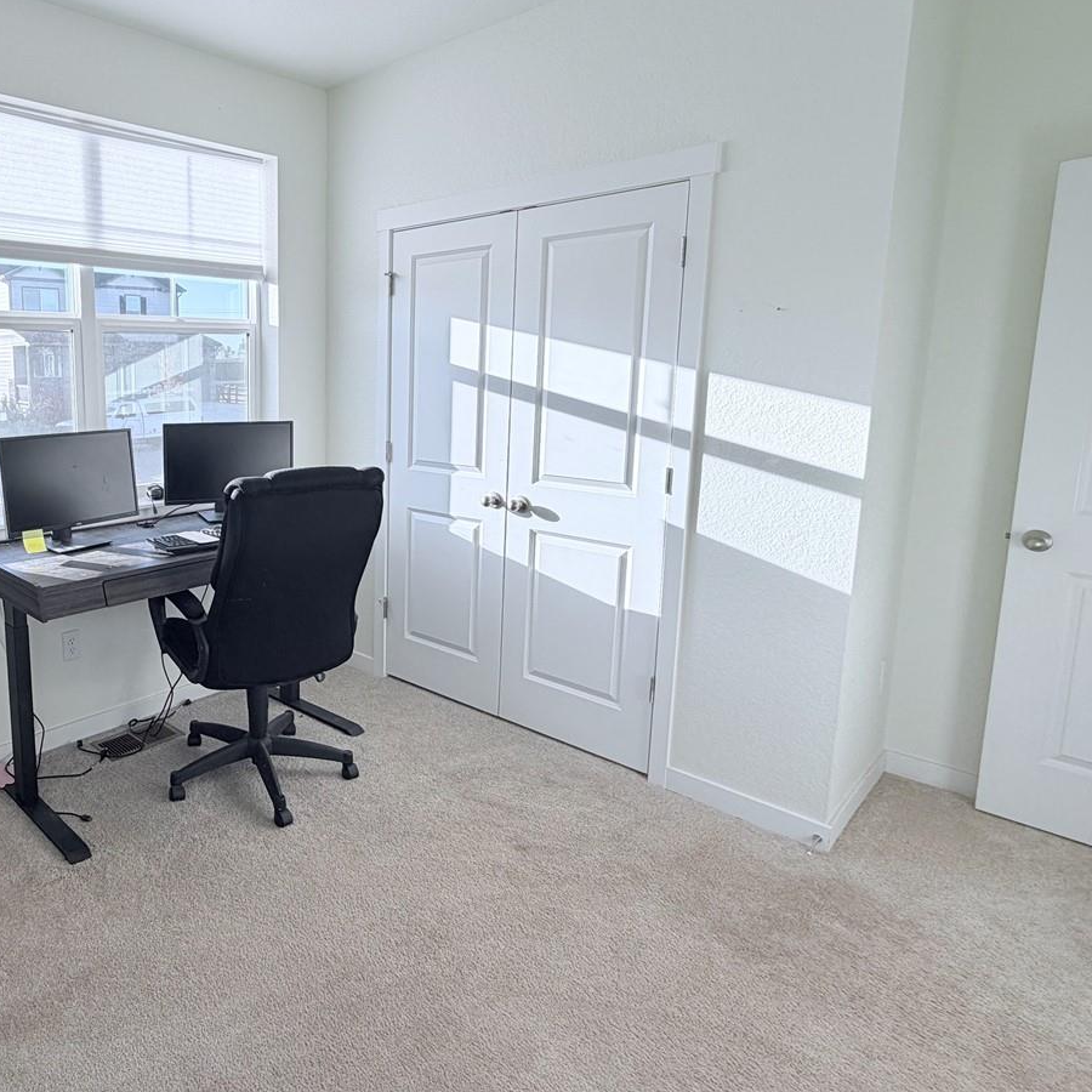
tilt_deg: -7.8
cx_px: 257
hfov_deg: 64.9
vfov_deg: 69.4
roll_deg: +0.4
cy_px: 482
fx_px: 785
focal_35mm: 22
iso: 40
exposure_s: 1/219
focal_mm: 2.22
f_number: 2.2
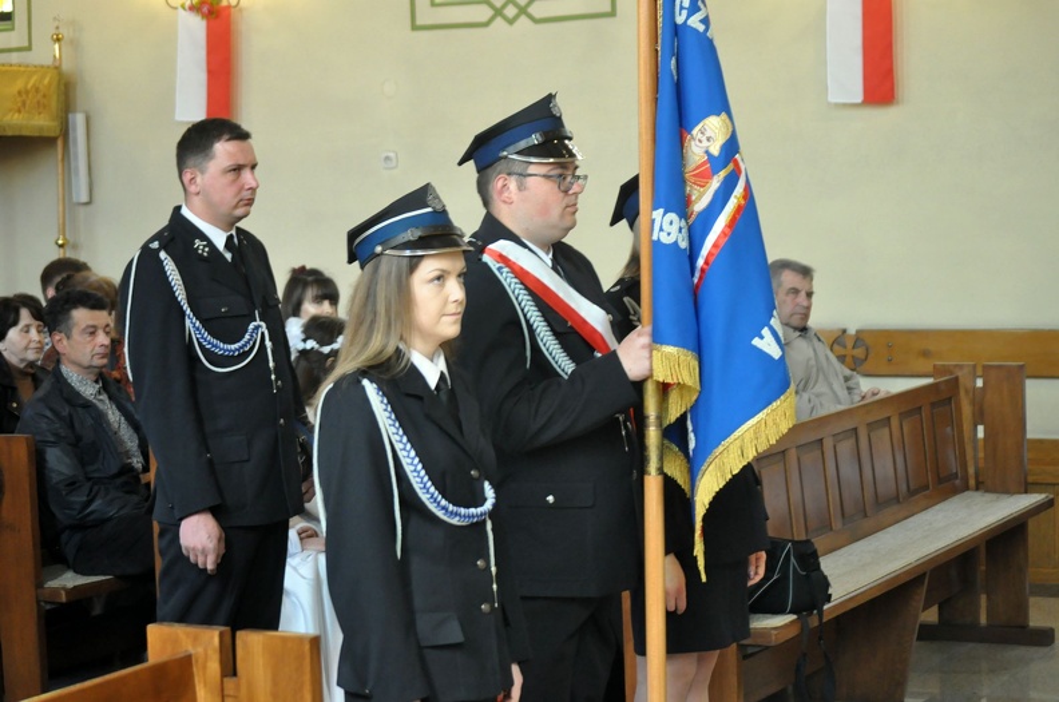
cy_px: 351
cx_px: 530
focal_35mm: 82
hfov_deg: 24.7
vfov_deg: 16.5
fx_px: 2422
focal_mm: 55
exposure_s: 1/50
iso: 1600
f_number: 4
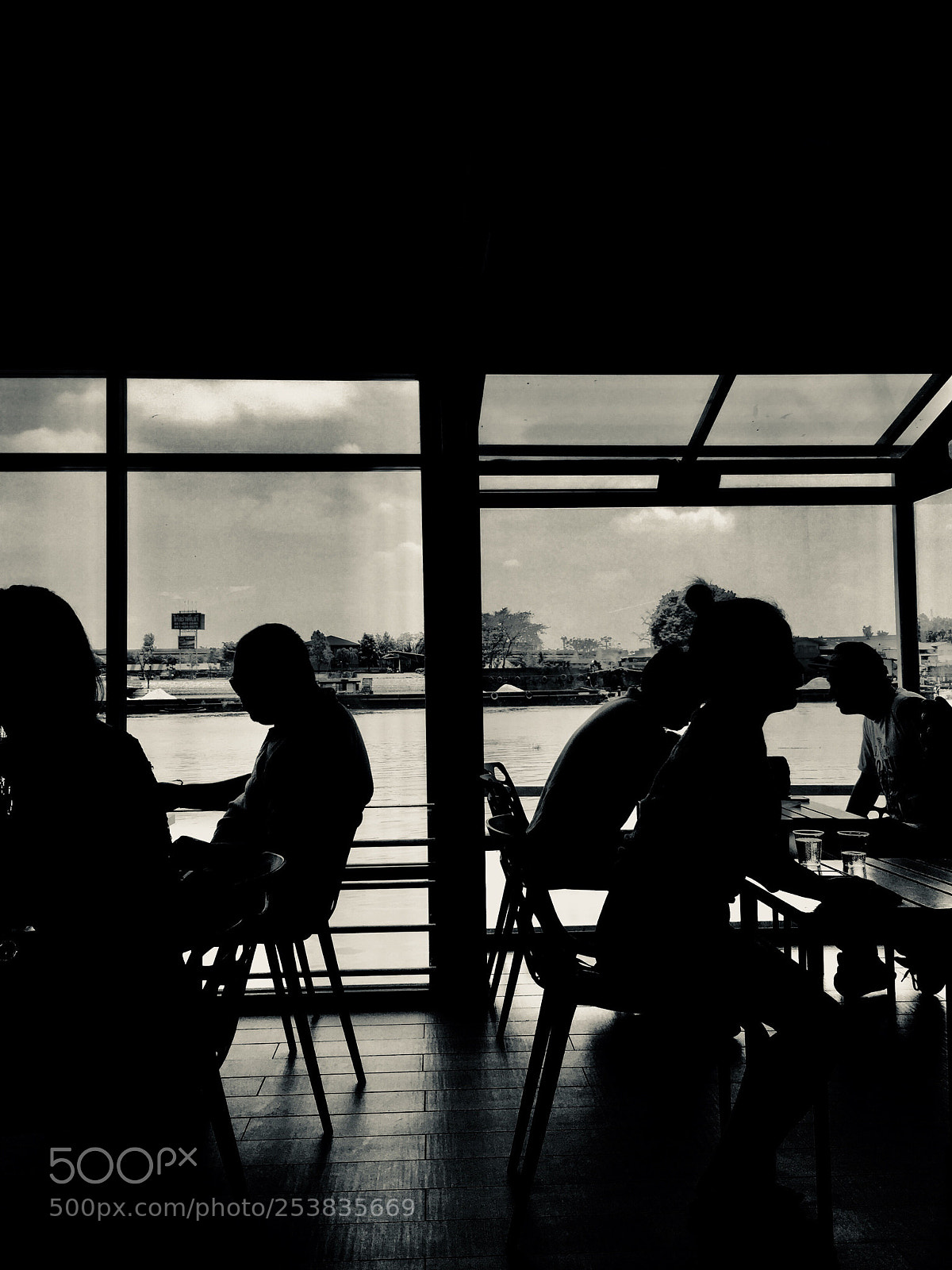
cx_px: 476
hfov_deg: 48.2
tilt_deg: +1.8
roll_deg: +1.6
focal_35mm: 29
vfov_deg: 61.7
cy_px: 635
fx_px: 1063
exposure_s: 1/1647
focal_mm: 4.15
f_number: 2.2
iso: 32
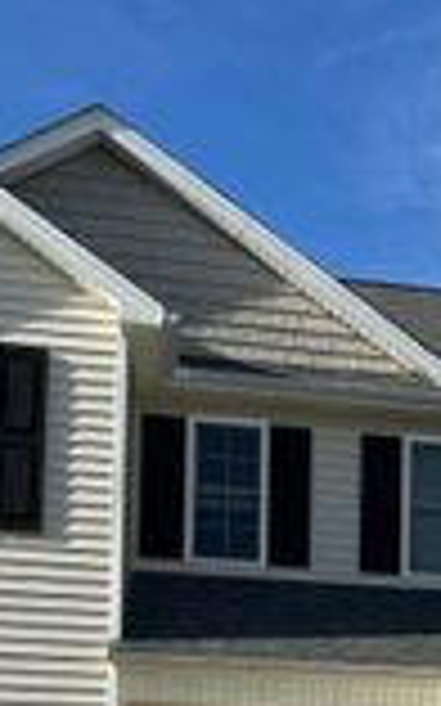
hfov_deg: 15.3
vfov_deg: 24.0
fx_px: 1559
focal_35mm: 81
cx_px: 576
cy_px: 767
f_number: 1.78
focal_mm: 6.86
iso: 80
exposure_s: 1/4762
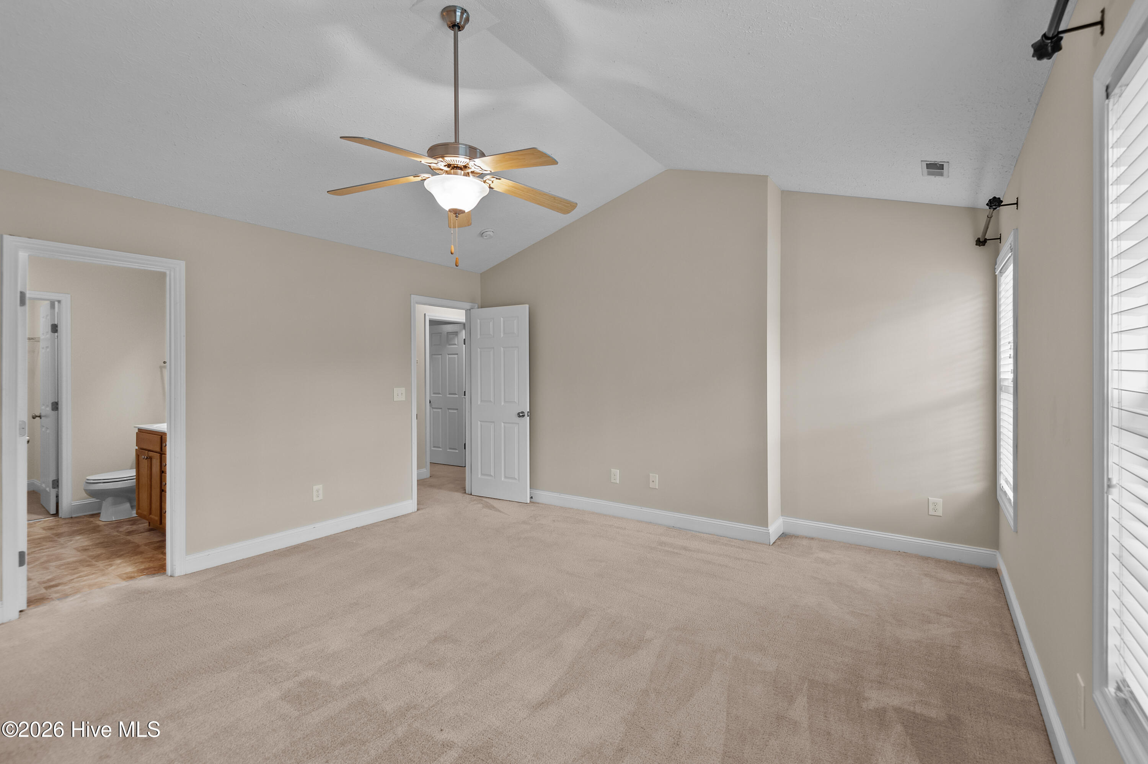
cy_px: 382
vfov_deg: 73.7
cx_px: 574
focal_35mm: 16
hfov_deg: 96.8
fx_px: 510
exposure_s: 1/8
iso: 400
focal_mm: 16
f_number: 4
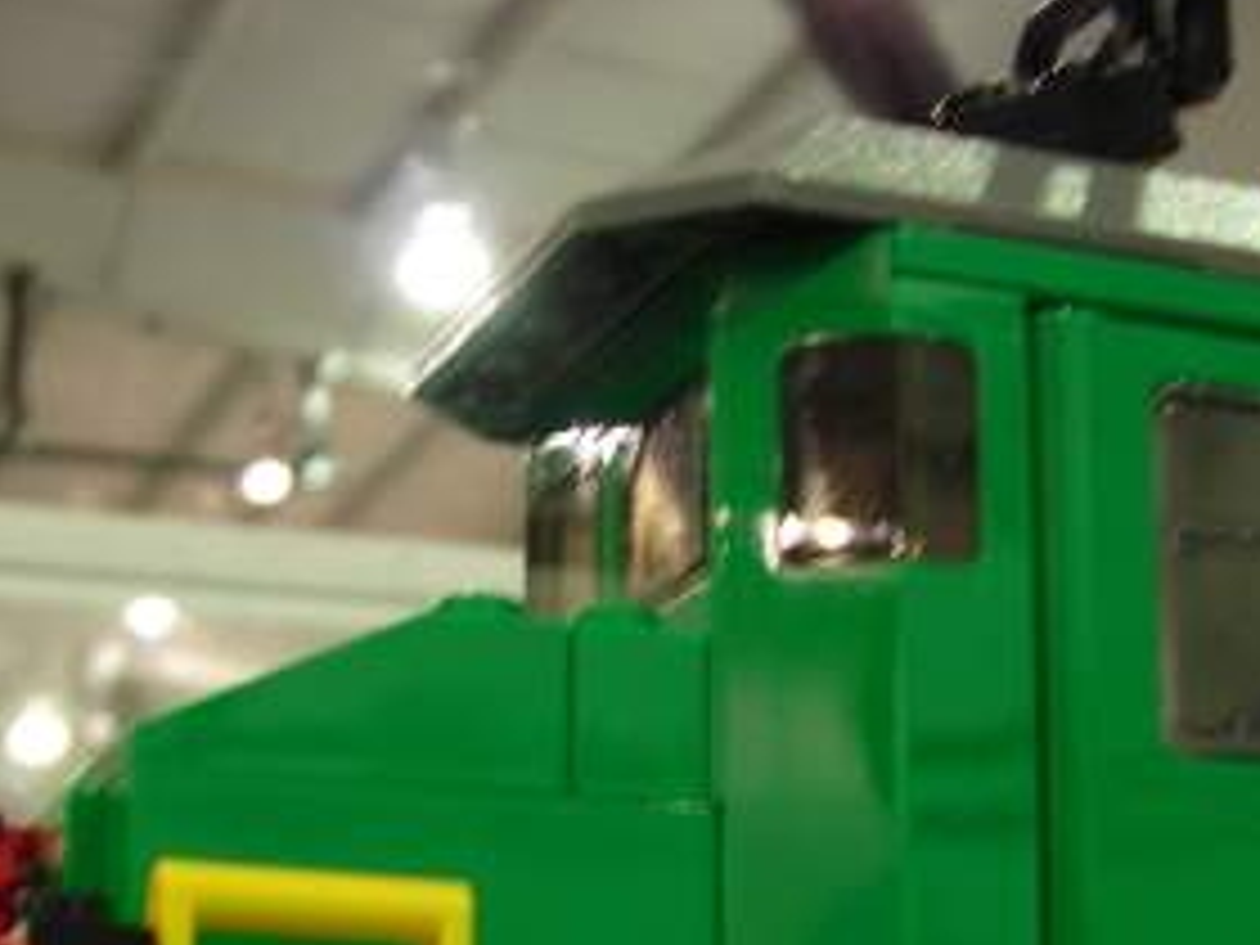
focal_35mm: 87
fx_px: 3167
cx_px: 711
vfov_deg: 16.8
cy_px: 814
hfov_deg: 22.5
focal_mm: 6.3
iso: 50
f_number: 3.2
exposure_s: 1/5.2
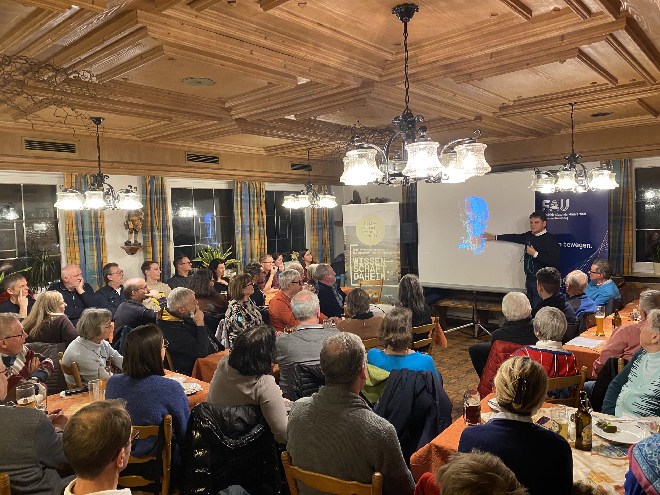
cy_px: 248
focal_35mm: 26
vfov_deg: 53.1
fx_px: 496
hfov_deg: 67.3
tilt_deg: -2.2
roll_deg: +1.4
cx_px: 330
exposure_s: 1/50
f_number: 1.8
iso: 320
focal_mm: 4.25
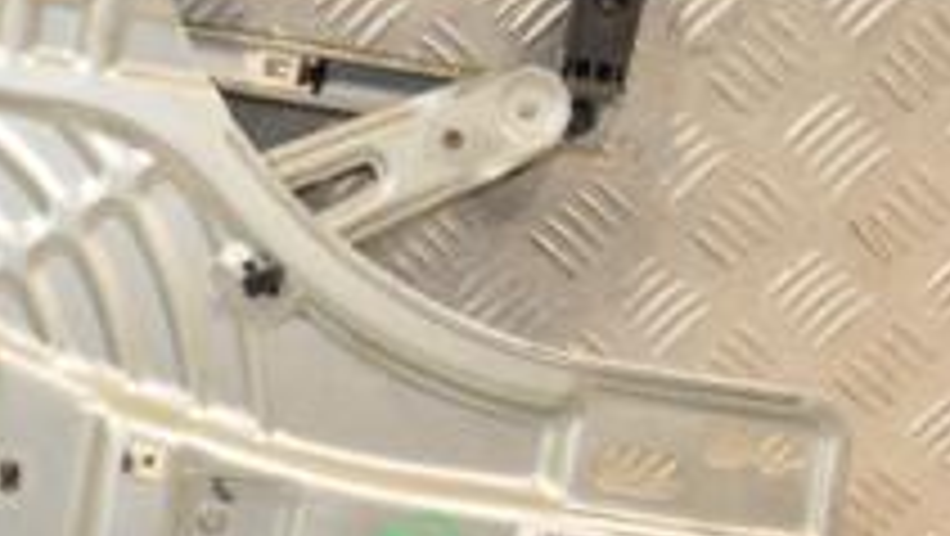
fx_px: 2810
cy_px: 329
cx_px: -63
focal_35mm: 111
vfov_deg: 10.9
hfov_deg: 18.5
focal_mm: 25
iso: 800
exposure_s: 1/200
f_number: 7.1
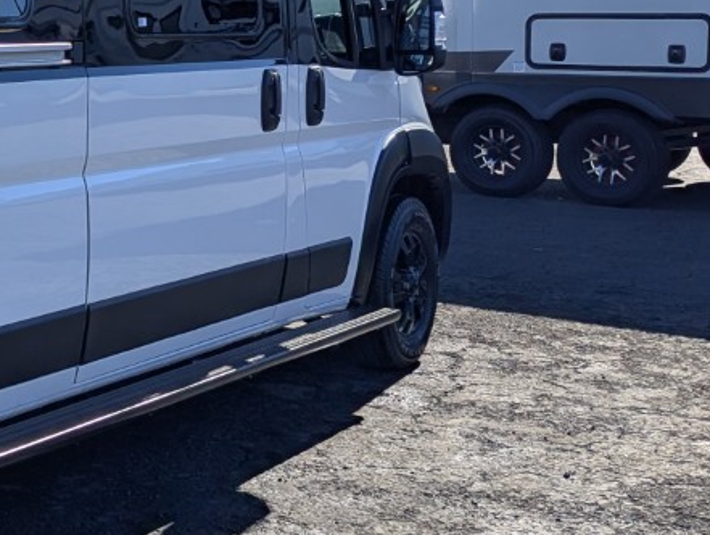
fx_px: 1561
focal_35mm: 76
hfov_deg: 21.3
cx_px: -369
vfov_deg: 19.2
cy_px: 82
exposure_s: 1/2058
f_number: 1.85
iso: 46
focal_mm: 6.81
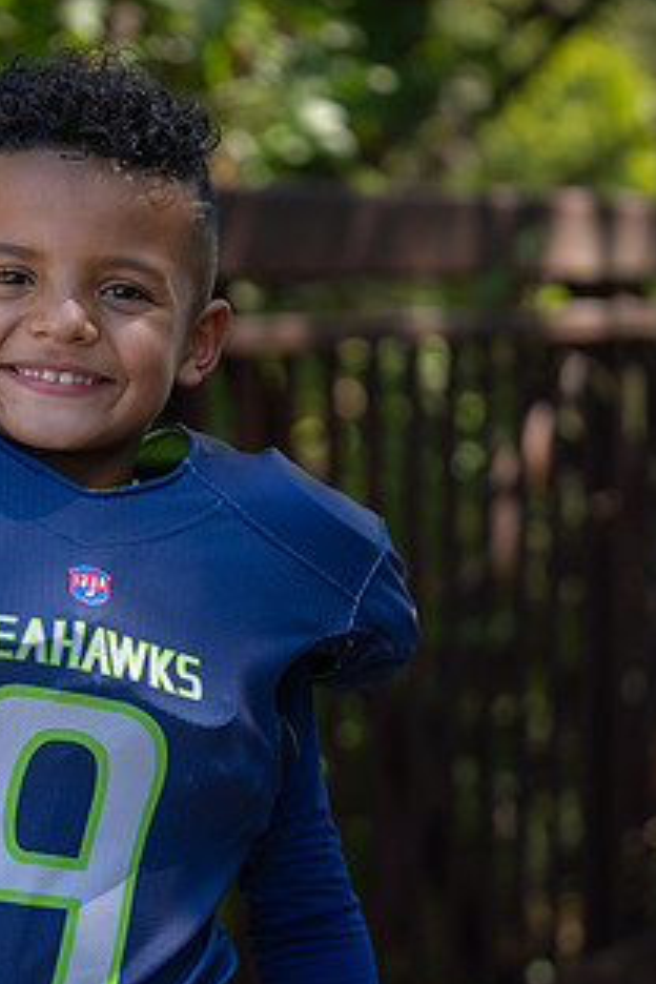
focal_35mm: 134
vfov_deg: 15.3
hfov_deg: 10.2
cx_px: 44
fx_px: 3662
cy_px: 566
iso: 100
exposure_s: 1/320
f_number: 2.8
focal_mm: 70
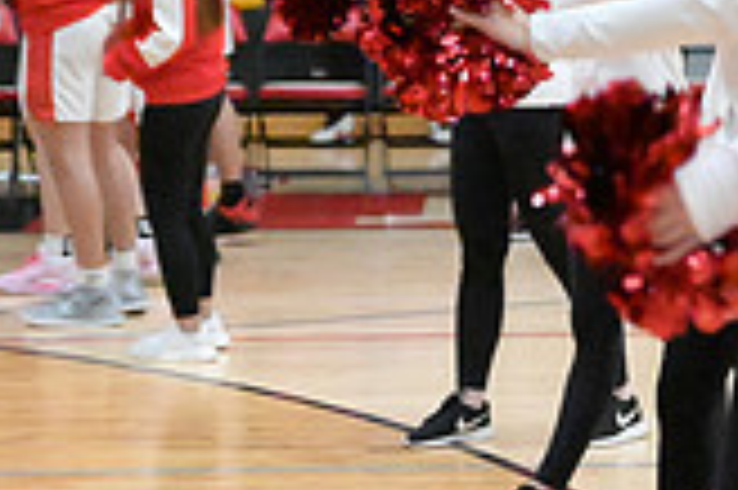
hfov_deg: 10.3
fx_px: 4055
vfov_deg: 6.9
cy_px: 81
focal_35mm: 198
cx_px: 724
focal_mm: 56
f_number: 2.8
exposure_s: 1/8000
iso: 45600
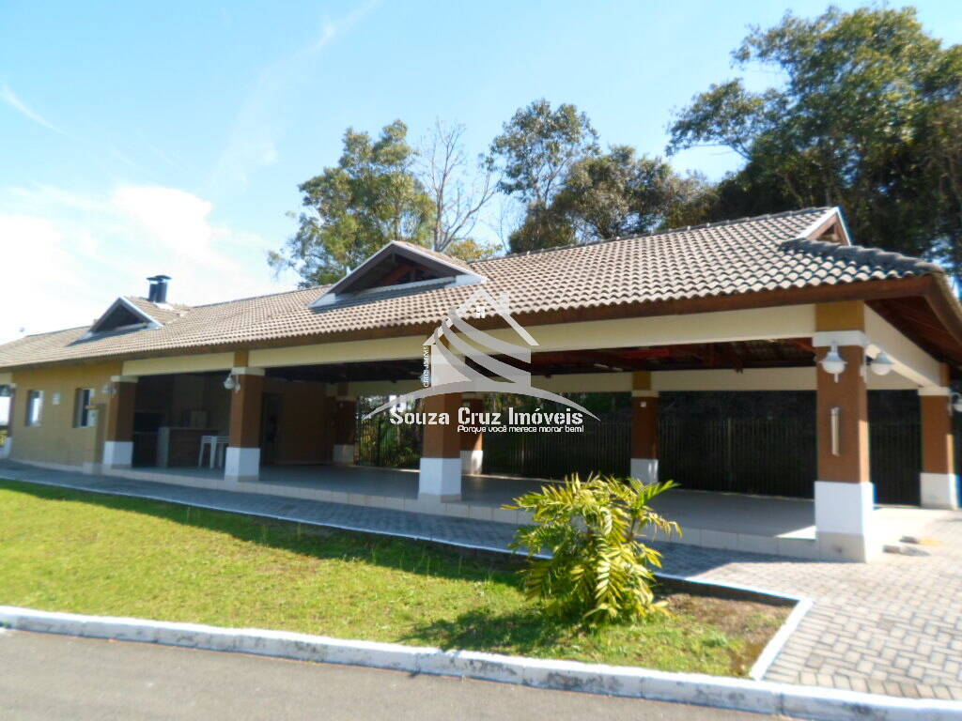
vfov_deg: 54.9
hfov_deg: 69.4
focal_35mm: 25
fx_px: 695
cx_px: 481
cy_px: 360
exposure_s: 1/750
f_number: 2.5
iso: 80
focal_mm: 4.5
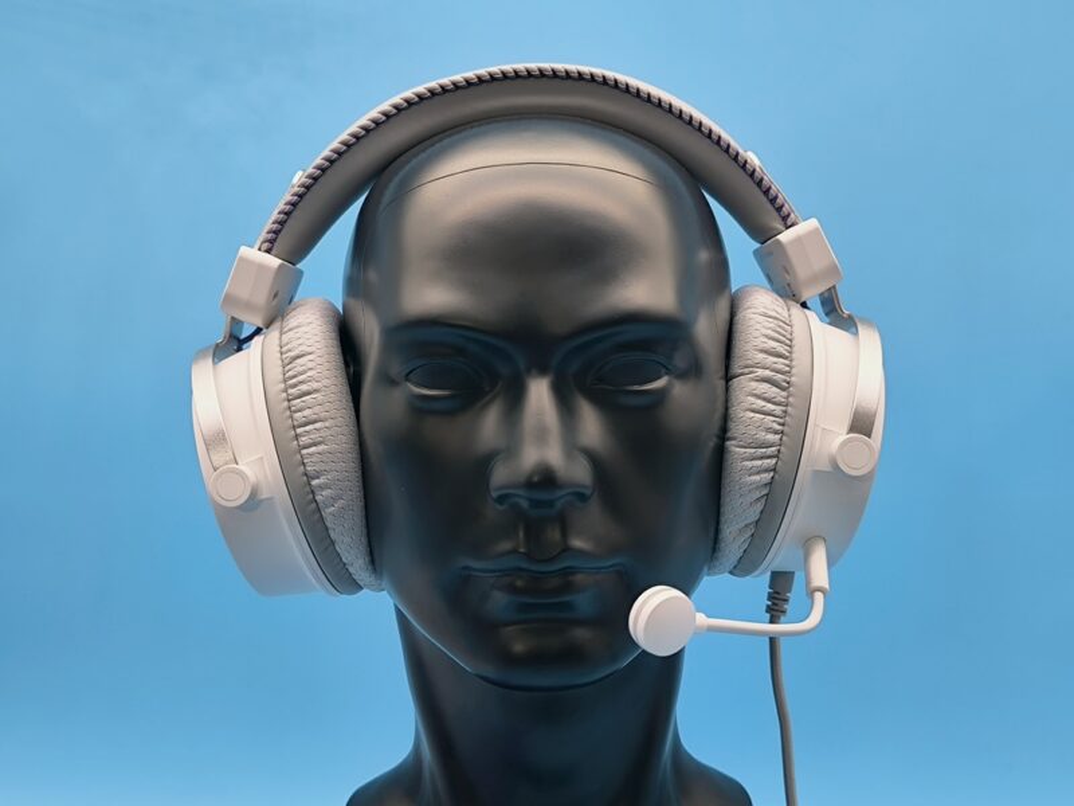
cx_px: 537
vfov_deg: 38.7
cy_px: 403
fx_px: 1148
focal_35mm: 37
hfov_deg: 50.1
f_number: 1.65
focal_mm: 6.14
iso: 80
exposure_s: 1/100
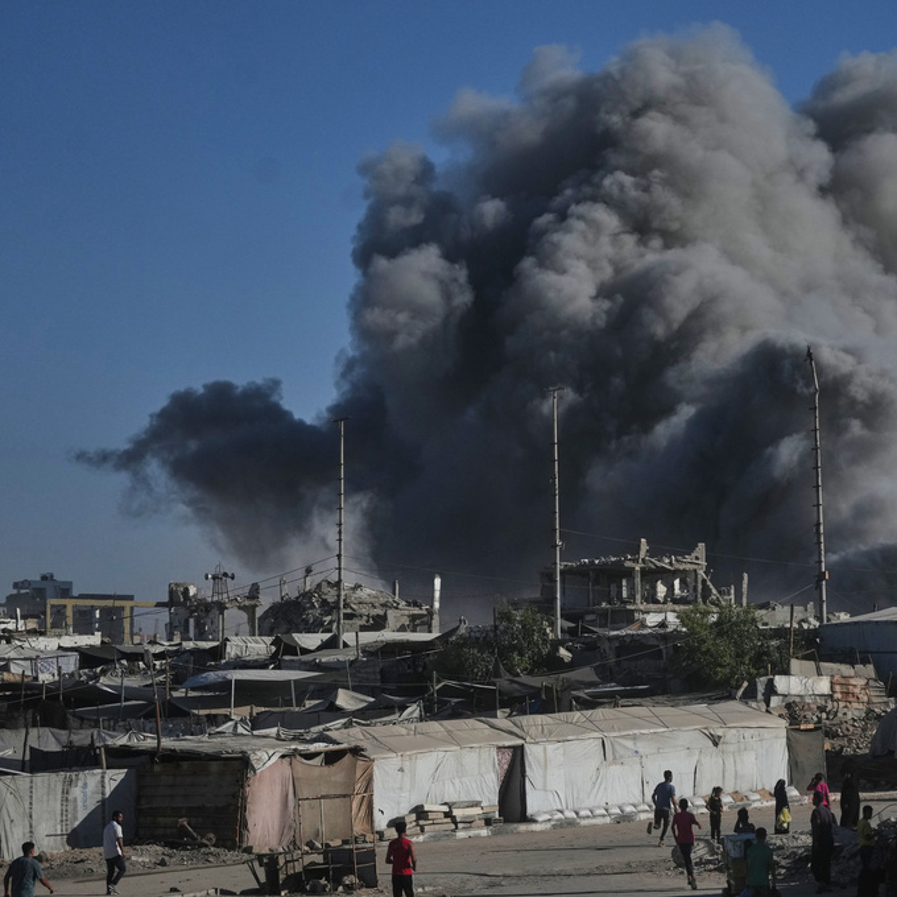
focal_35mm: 128
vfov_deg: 13.6
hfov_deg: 13.6
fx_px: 3753
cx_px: 654
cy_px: 448
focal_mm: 100
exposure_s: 1/25600
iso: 640
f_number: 4.5
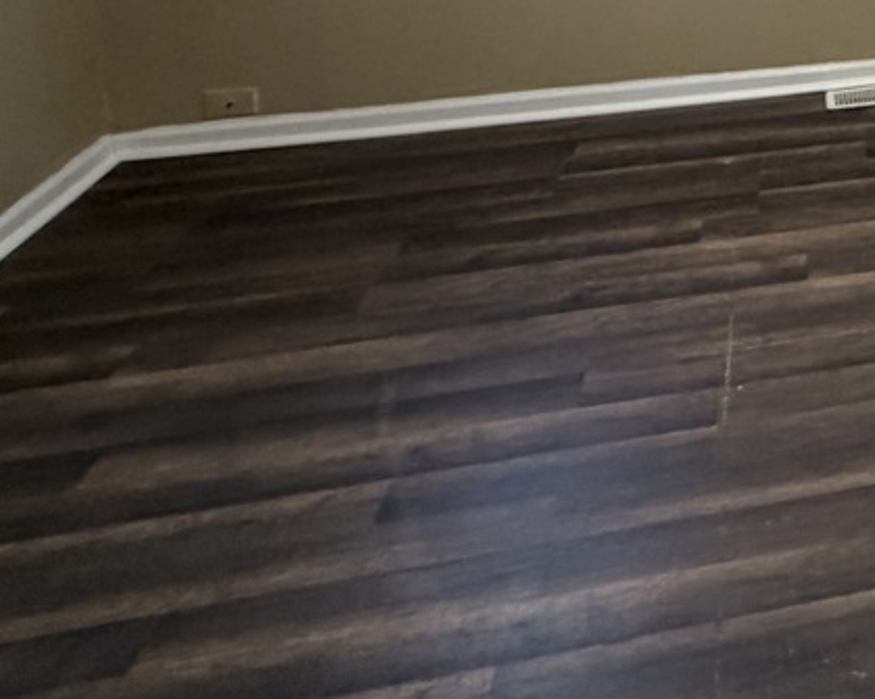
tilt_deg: -6.9
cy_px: -225
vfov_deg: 26.7
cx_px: 1107
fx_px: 1217
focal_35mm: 47
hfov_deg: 31.5
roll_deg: +0.7
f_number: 2.2
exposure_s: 1/60
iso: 200
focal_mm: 2.22
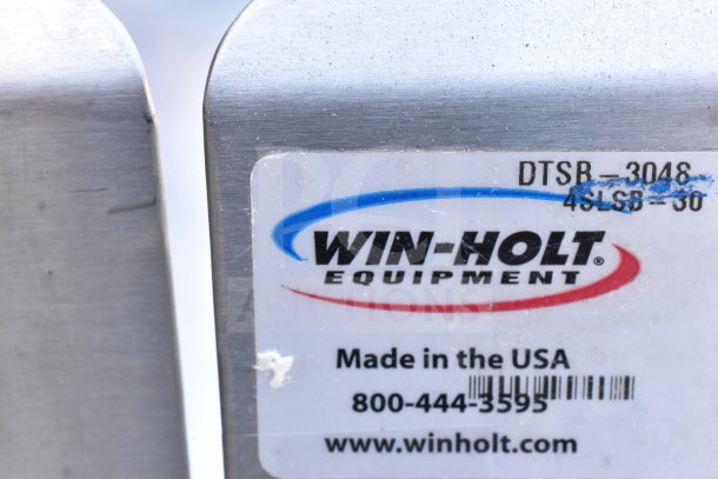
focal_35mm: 82
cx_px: 359
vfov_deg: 16.6
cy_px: 240
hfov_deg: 24.6
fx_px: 1646
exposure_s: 1/500
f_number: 11
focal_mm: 55
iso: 6400
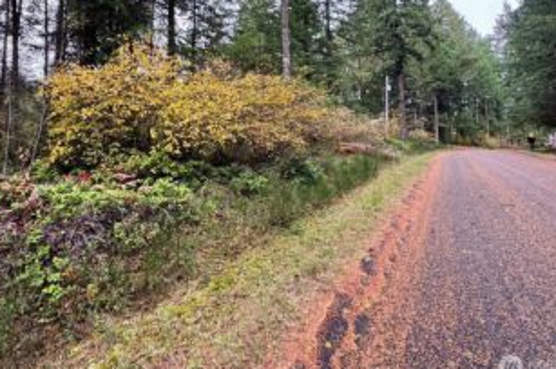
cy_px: 114
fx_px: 293
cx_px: 254
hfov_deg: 86.8
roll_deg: -0.1
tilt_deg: +5.0
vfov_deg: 62.3
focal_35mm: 19
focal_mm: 2.22
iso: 64
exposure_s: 1/99
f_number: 2.2
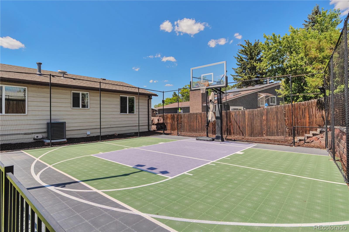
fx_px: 174
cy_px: 116
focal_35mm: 18
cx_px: 174
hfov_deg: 90.0
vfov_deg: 67.4
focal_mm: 12
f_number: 8
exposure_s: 1/800
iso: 320
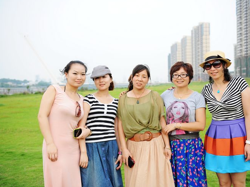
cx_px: 137
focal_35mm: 39
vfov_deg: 36.8
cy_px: 92
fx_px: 282
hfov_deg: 47.8
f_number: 3.2
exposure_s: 1/640
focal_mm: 35
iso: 200
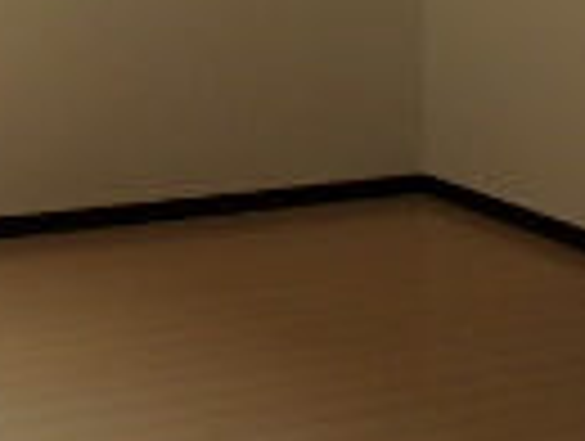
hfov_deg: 18.4
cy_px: -225
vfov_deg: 13.6
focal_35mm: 103
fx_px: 1744
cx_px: -32
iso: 125
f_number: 3.5
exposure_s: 1/125
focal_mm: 3.7
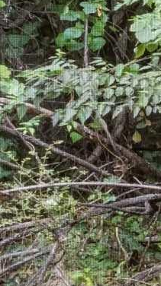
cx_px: 1073
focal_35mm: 137
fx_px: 1042
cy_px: 77
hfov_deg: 4.6
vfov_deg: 15.6
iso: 640
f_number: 13
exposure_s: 1/10
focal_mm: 16
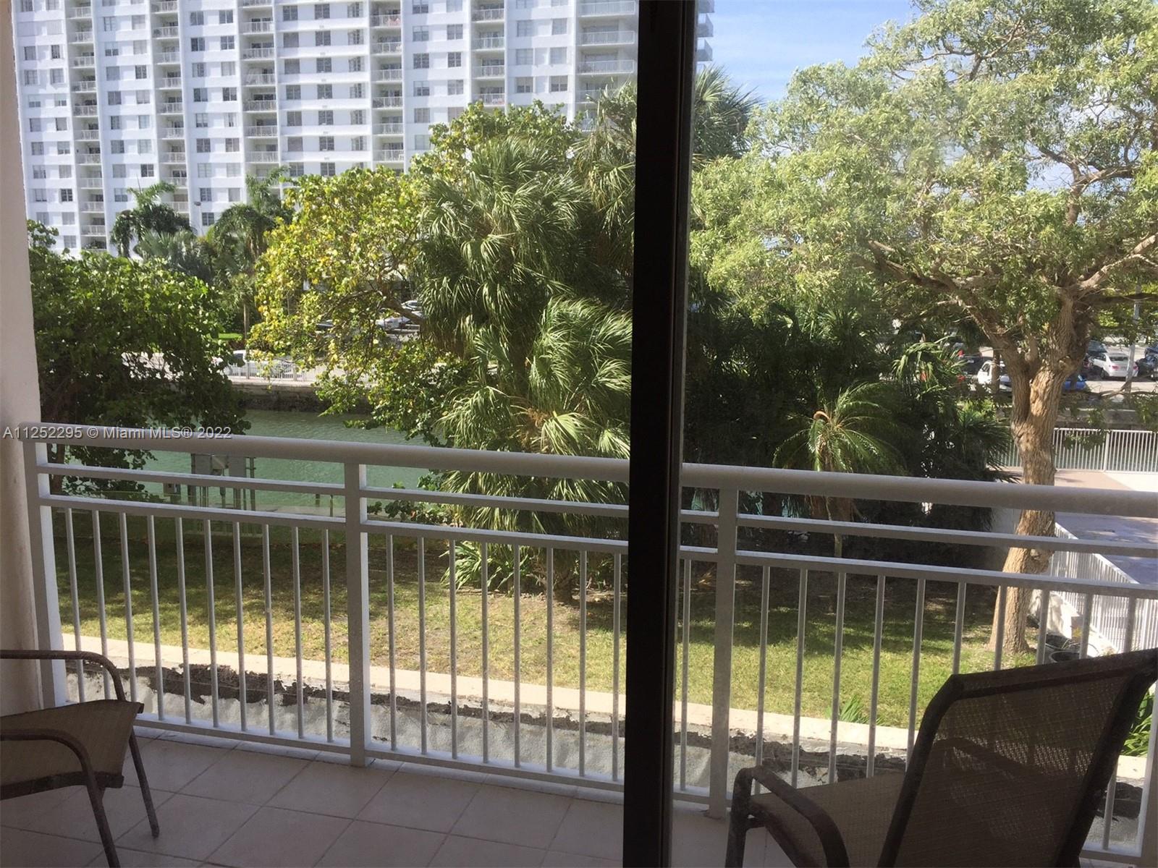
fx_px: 970
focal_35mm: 29
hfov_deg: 61.7
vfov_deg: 48.2
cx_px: 579
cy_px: 434
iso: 32
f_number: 2.2
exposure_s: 1/842
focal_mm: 4.15
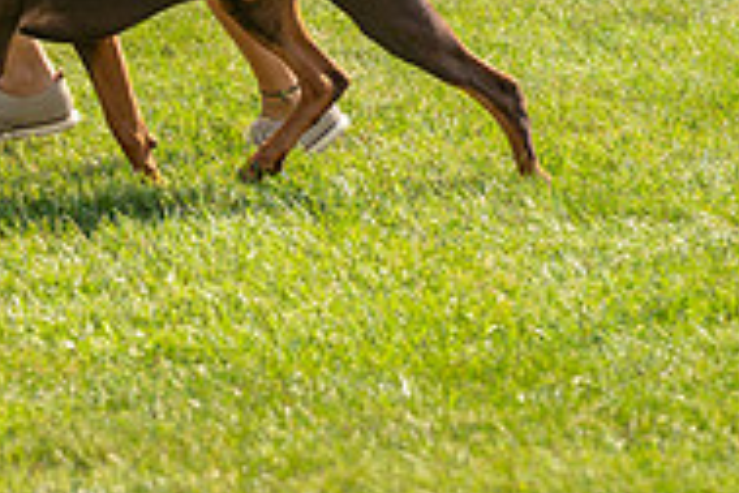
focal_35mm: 402
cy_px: -252
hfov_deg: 5.1
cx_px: -109
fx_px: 8252
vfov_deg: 3.4
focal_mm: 131
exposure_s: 1/1600
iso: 200
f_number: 3.5
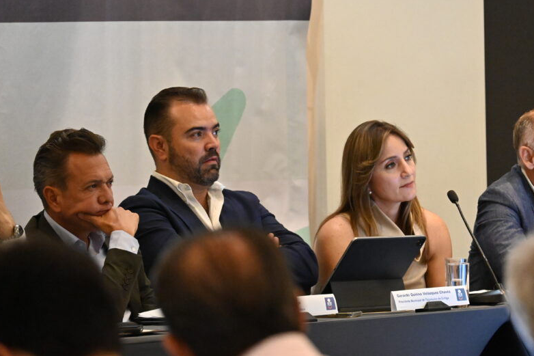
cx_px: 331
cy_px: 188
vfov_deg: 4.1
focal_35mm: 334
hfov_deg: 6.2
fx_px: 4953
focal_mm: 170
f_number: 5.6
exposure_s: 1/125
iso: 8000
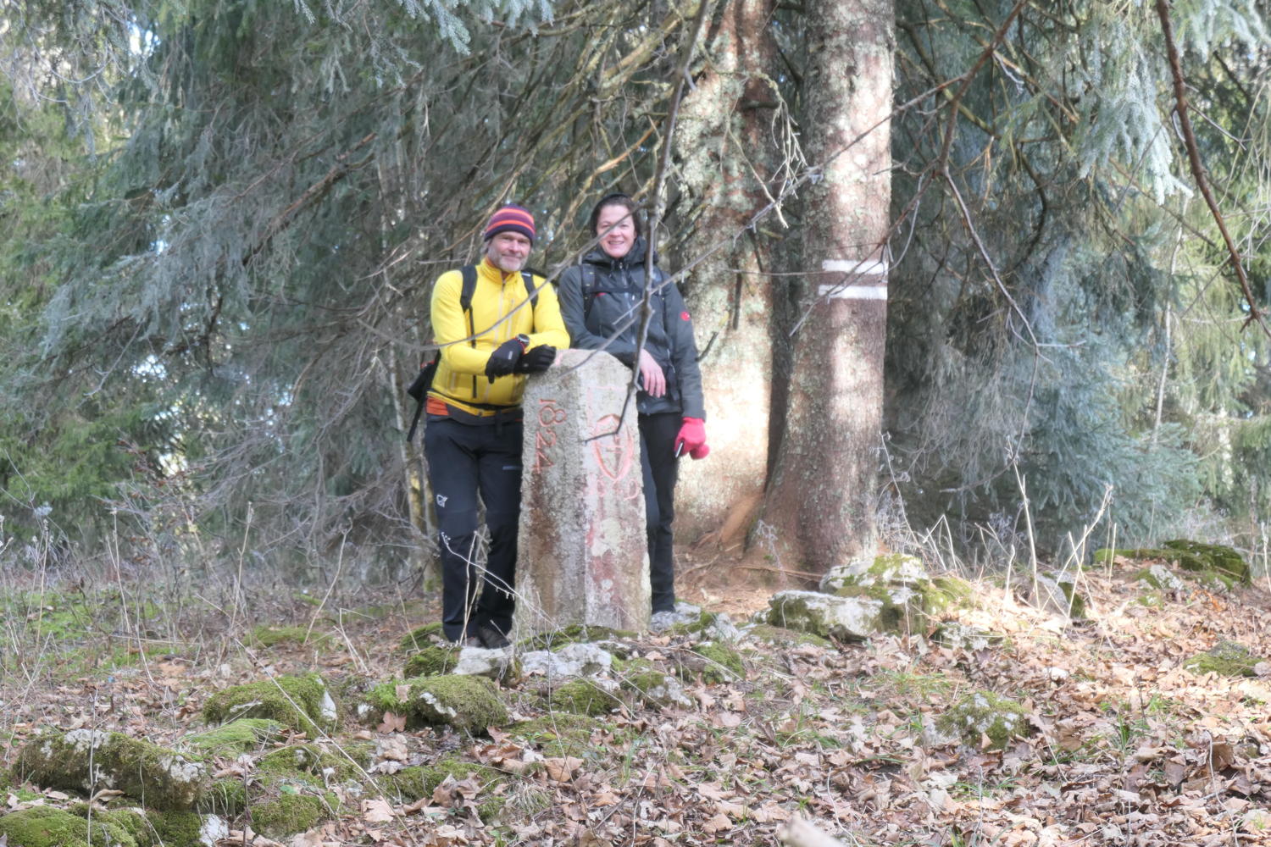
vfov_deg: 19.5
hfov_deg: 28.8
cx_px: 636
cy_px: 424
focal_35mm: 70
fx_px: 2471
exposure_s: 1/80
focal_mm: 25.8
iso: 500
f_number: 4.7
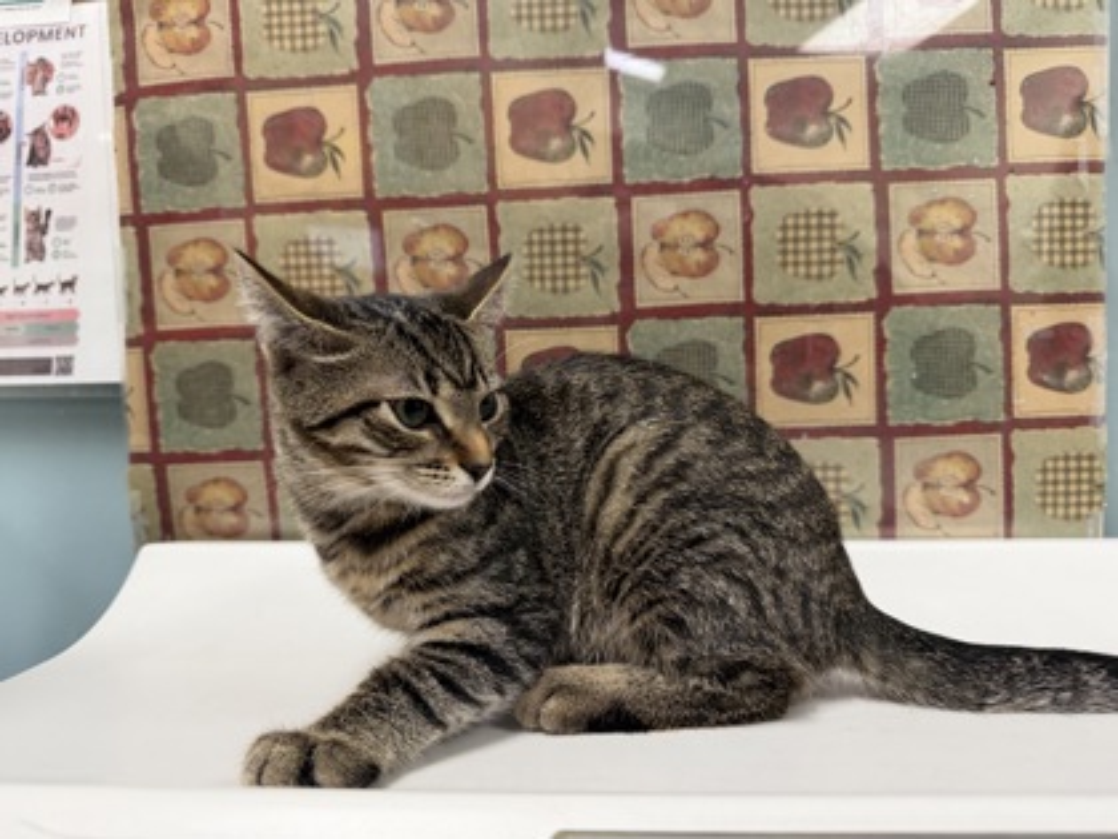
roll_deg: -0.3
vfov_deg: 56.8
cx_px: 559
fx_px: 775
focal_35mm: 24
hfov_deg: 71.6
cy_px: 420
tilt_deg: +2.1
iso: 200
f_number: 1.78
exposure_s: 1/120
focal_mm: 6.76
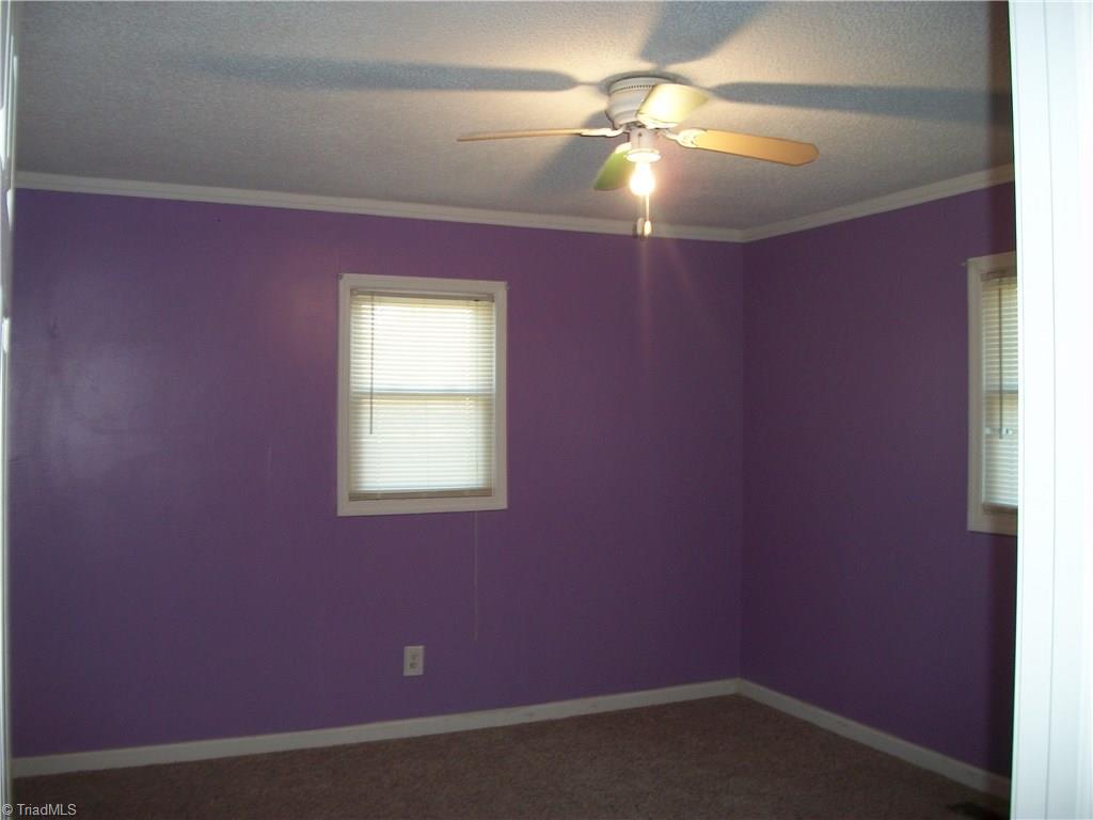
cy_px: 410
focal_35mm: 32
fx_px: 1010
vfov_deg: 44.2
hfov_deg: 56.8
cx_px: 546
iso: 80
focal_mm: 5.7
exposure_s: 1/30
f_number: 2.9
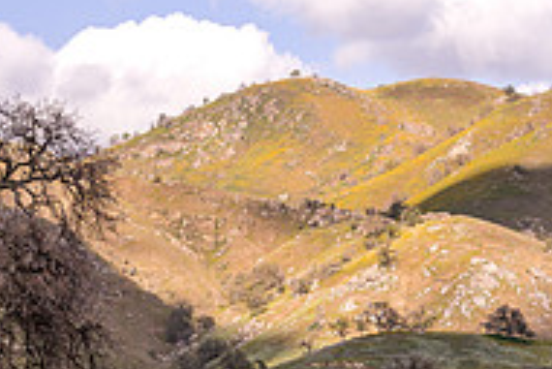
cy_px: 222
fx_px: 2440
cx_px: 171
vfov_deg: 8.6
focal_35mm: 159
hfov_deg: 12.9
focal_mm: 52
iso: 110
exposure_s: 1/60
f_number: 11
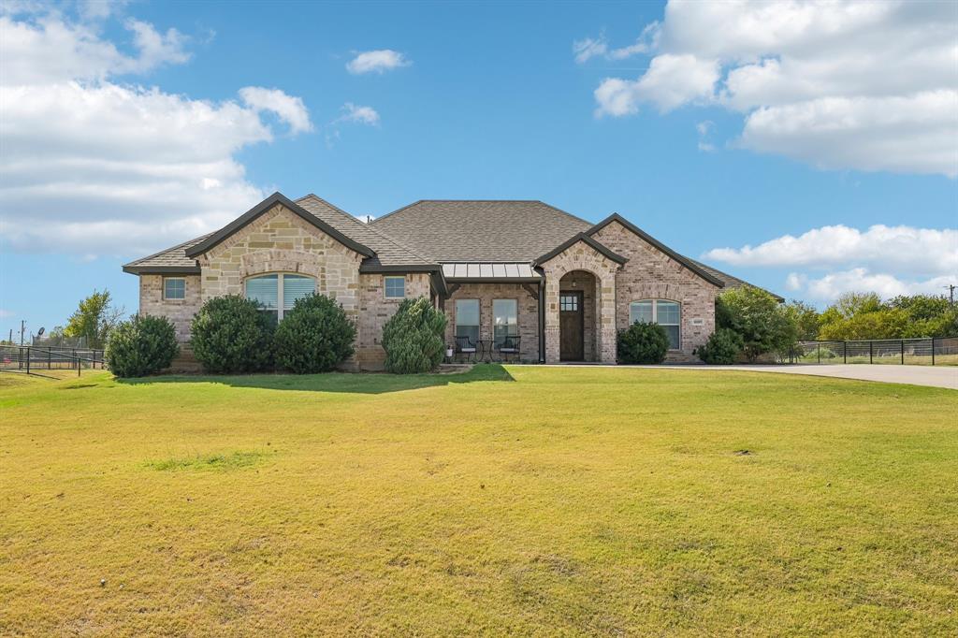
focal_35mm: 30
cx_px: 479
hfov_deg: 61.9
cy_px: 319
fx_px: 798
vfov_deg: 43.6
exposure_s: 1/1600
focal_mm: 30
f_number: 8
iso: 400
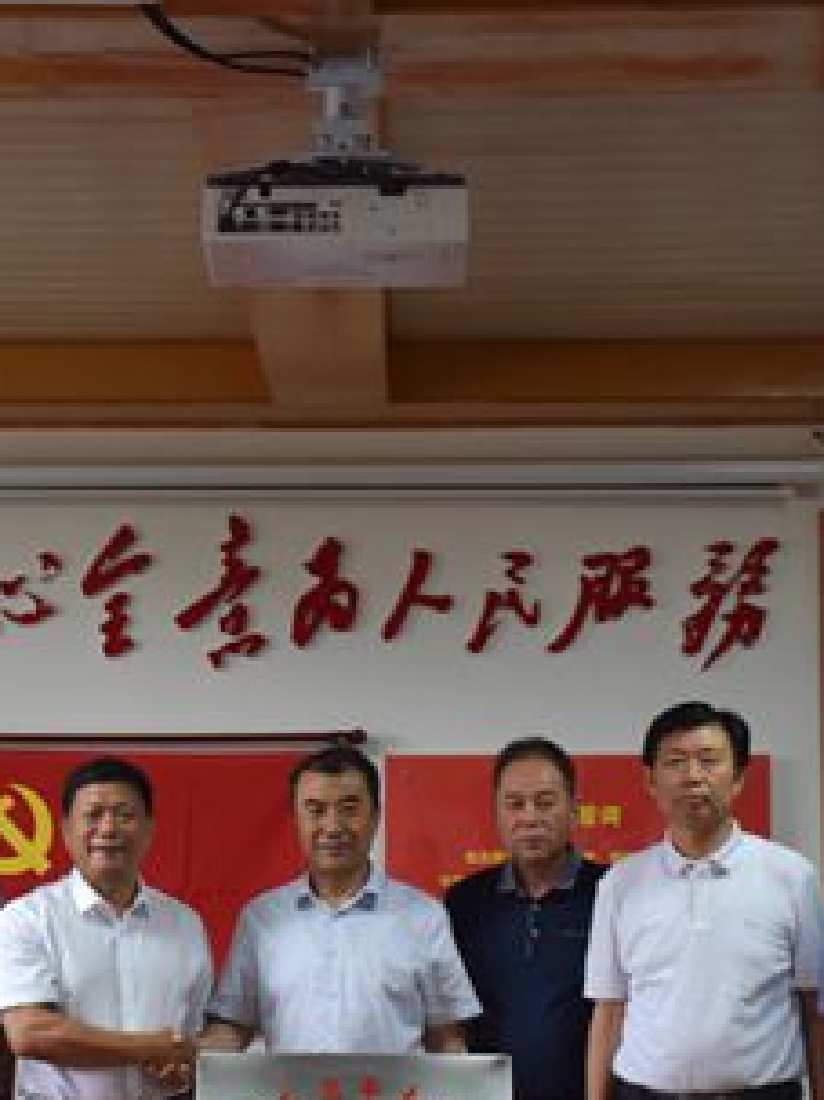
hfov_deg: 14.8
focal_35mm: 100
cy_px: 683
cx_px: 265
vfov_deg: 19.6
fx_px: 3175
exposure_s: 1/60
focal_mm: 35
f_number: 4.2
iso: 1100
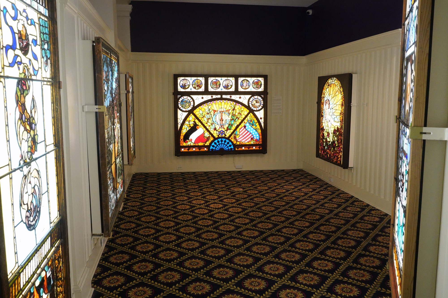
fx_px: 348
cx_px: 224
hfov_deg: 65.5
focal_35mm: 28
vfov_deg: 46.4
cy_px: 149
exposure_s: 1/80
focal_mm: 28
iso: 6400
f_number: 13
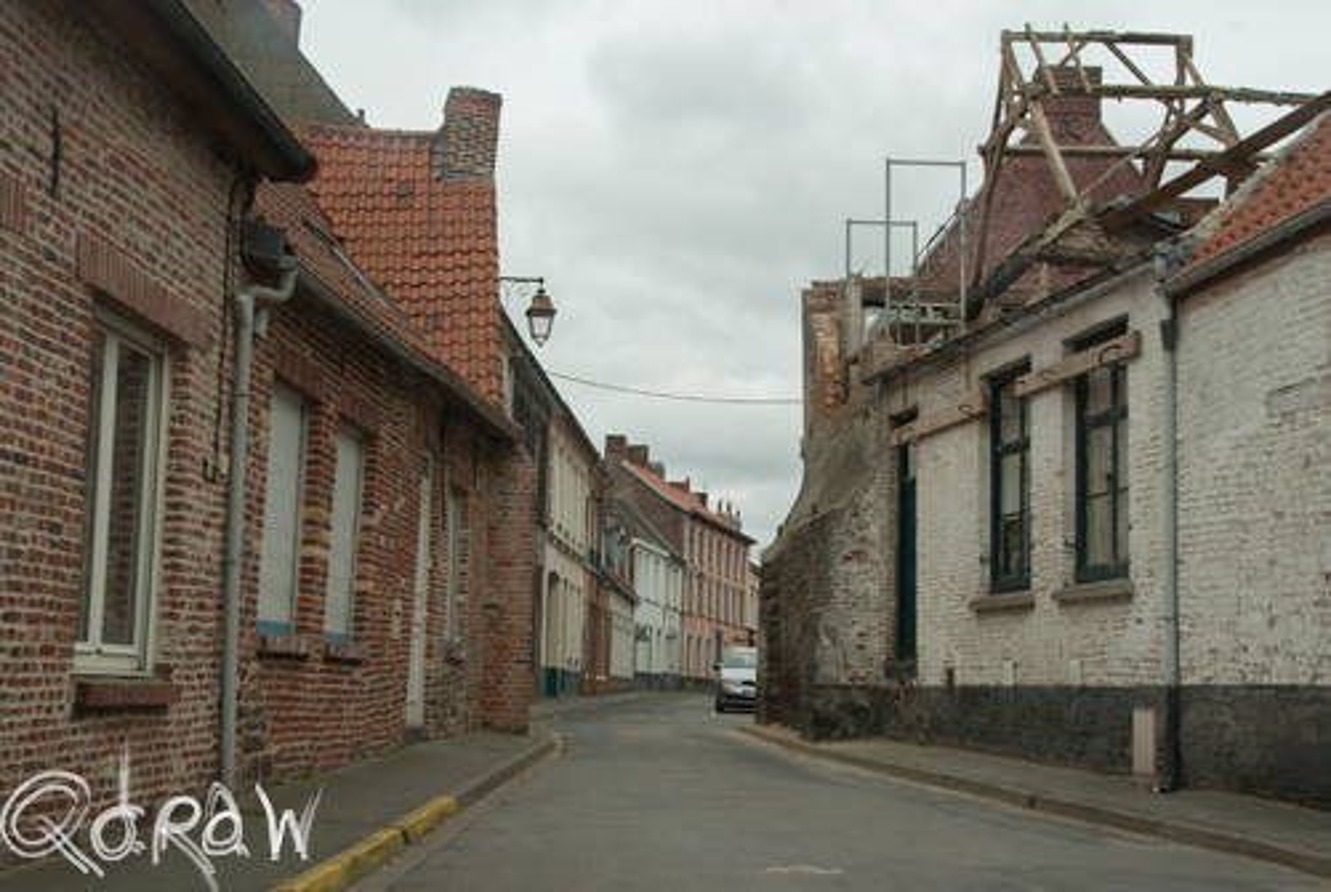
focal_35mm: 42
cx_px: 666
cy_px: 446
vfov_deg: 32.0
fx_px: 1555
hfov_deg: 46.3
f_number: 11
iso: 200
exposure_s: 1/200
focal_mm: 28
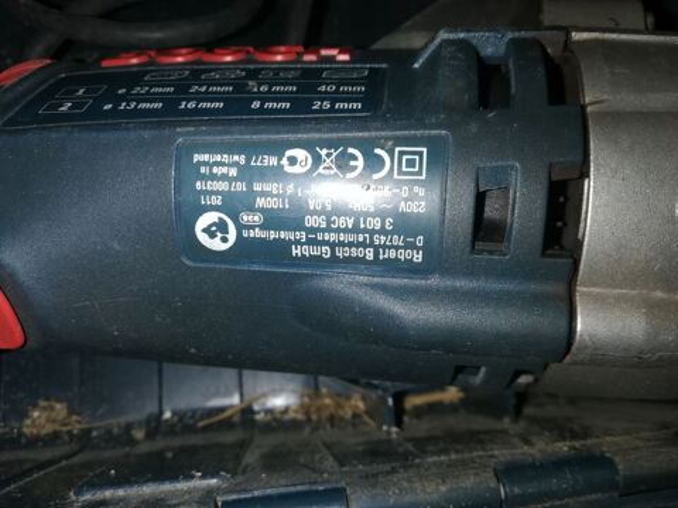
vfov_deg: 53.1
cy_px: 254
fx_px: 509
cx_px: 339
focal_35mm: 26
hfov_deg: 67.3
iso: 80
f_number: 2.2
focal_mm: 3.81
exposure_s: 1/100
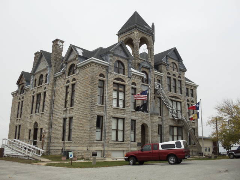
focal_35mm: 50
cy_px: 90
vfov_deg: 29.1
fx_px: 347
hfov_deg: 38.2
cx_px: 120
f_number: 3.7
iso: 100
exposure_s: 1/500
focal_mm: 6.81
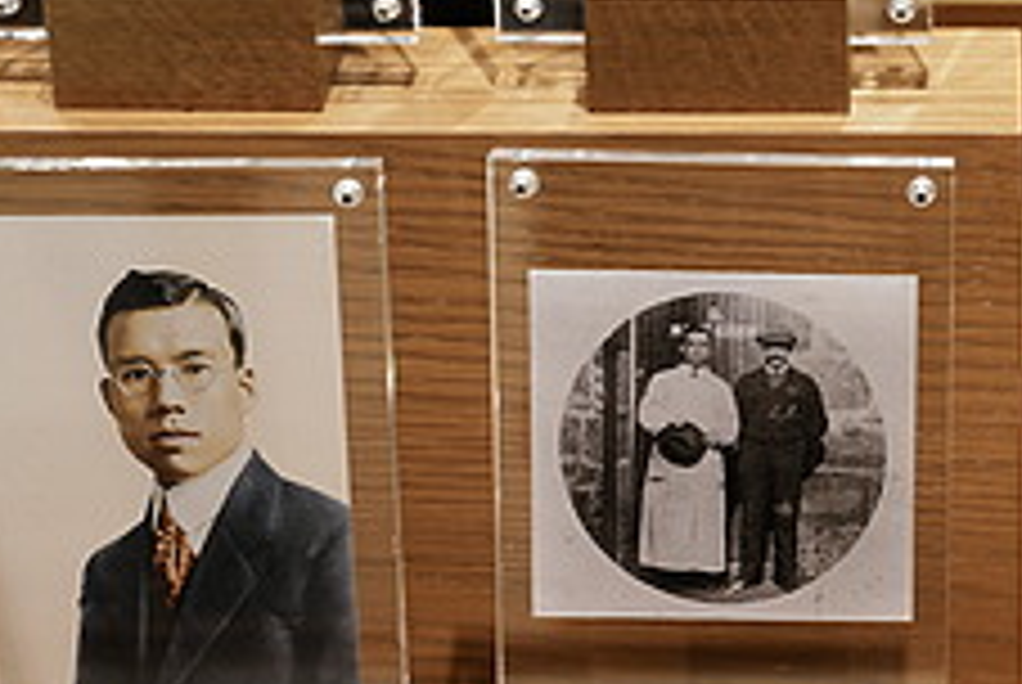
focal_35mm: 152
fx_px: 4331
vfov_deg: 9.0
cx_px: 1162
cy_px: 482
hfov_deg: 13.2
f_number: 3.2
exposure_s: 1/13
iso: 125
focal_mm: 44.4
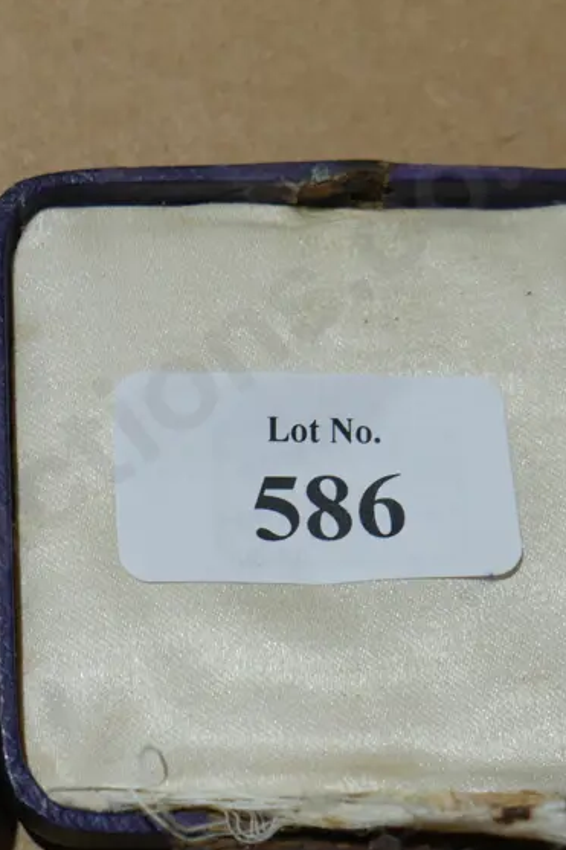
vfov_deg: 18.4
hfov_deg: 12.2
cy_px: 530
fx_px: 2619
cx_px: -2
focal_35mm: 111
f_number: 5.4
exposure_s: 1/60
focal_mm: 29
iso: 200
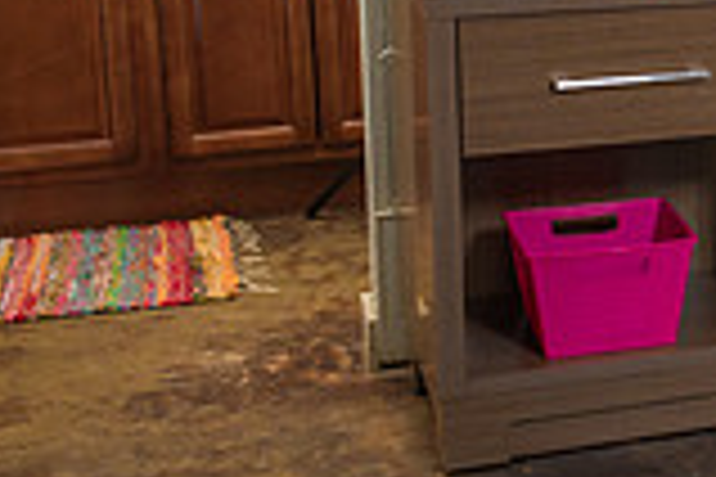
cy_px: 11
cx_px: 1153
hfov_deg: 17.5
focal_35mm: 102
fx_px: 2029
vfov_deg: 13.3
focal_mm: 28
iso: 1000
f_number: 8
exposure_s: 1/160
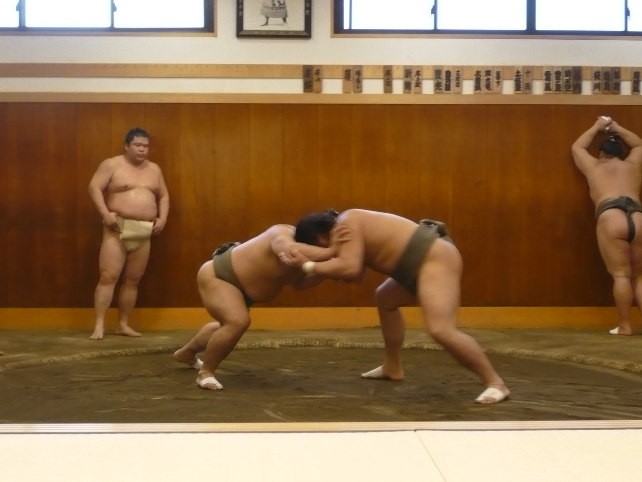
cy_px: 241
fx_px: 1335
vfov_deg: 20.4
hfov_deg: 27.0
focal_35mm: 72
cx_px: 321
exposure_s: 1/8
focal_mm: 9.9
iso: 250
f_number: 3.7
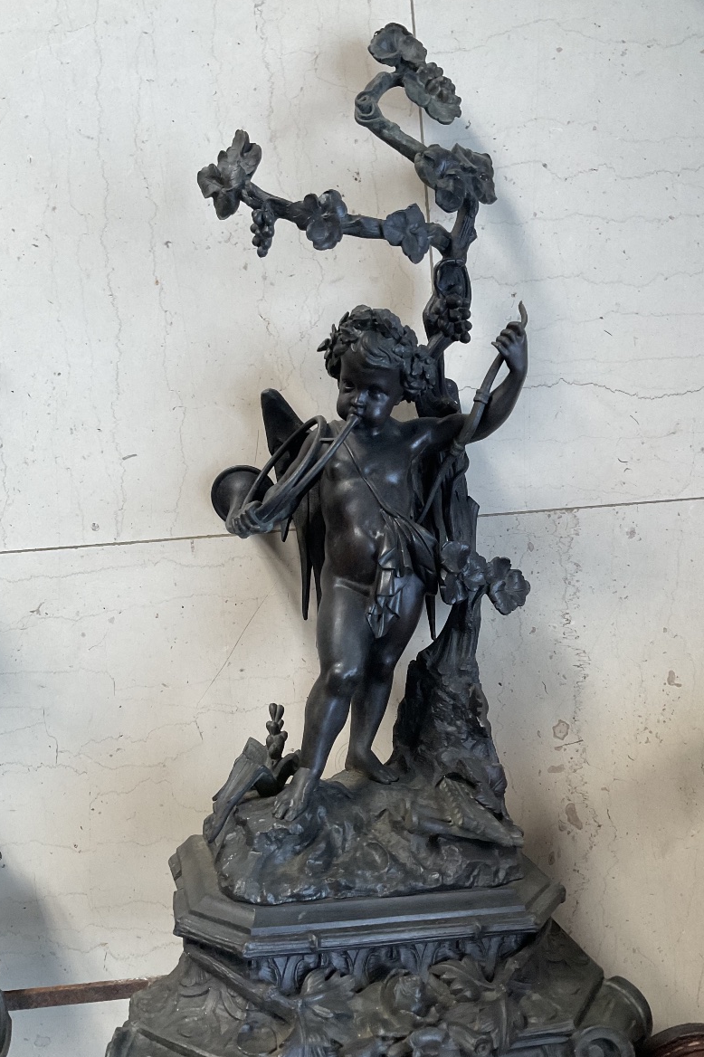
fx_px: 910
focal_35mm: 31
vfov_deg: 60.3
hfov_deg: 42.3
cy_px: 538
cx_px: 374
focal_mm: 3
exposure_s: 1/60
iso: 80
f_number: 1.8
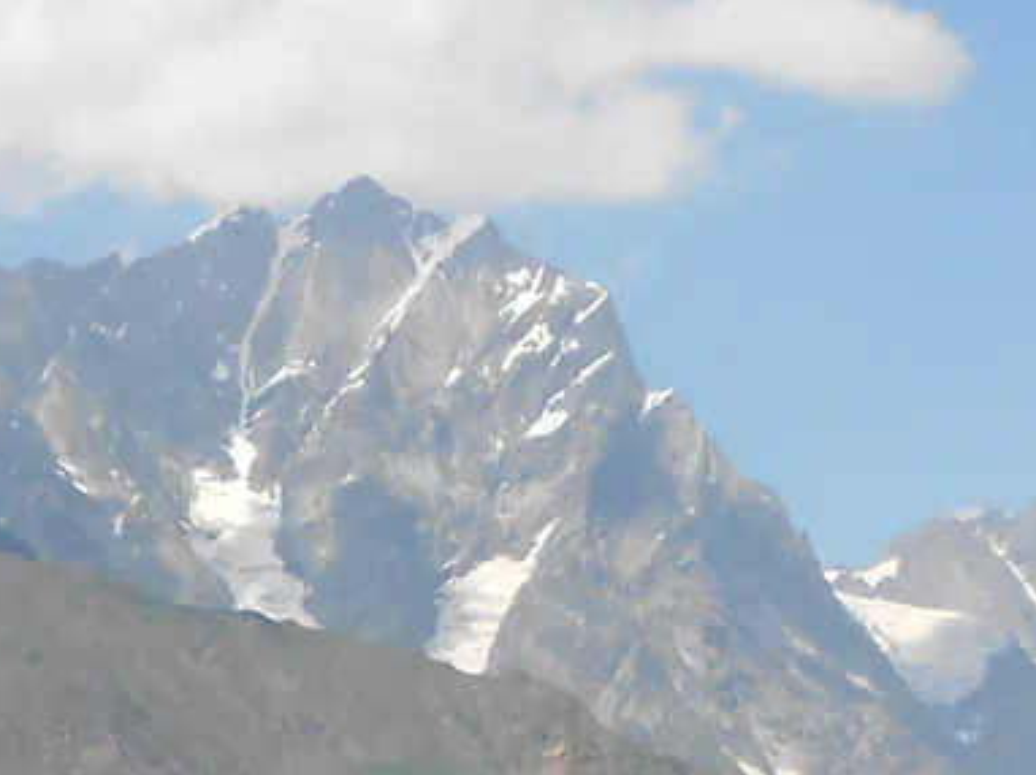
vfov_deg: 8.5
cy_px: 1146
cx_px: -260
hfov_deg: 11.3
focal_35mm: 171
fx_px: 5115
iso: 80
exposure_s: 1/800
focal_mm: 6
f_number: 3.9
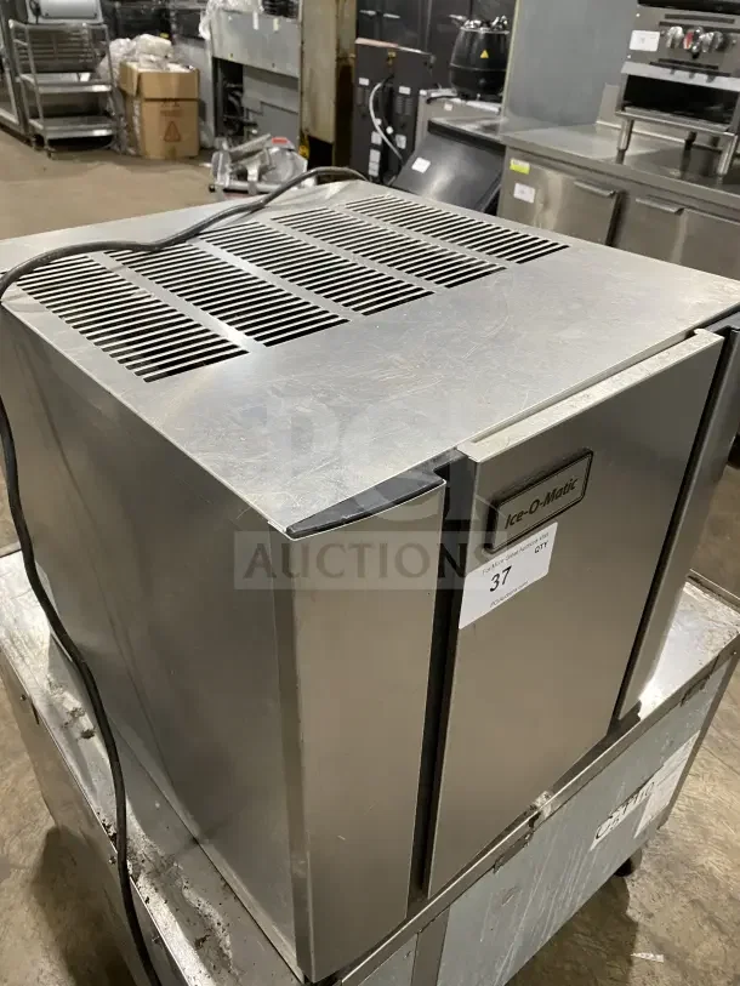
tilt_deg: -33.2
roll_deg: -3.2
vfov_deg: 67.3
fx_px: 741
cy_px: 493
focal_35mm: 26
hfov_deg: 53.1
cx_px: 370
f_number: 1.8
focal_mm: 4.25
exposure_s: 1/60
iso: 160
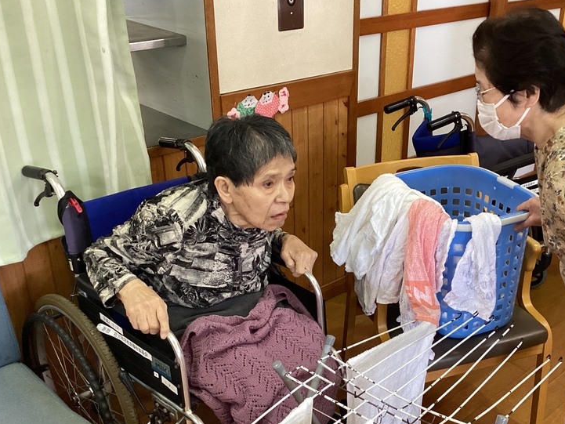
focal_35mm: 43
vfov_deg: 33.4
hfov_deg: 43.3
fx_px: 702
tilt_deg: -29.0
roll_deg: -3.4
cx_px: 375
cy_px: 277
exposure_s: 1/60
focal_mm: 3.3
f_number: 2.4
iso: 250
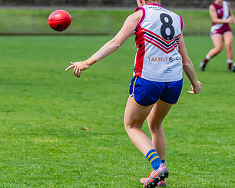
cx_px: 157
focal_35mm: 352
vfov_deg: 4.4
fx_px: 2449
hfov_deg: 5.5
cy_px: 77
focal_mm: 170
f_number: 5.6
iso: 800
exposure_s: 1/1600
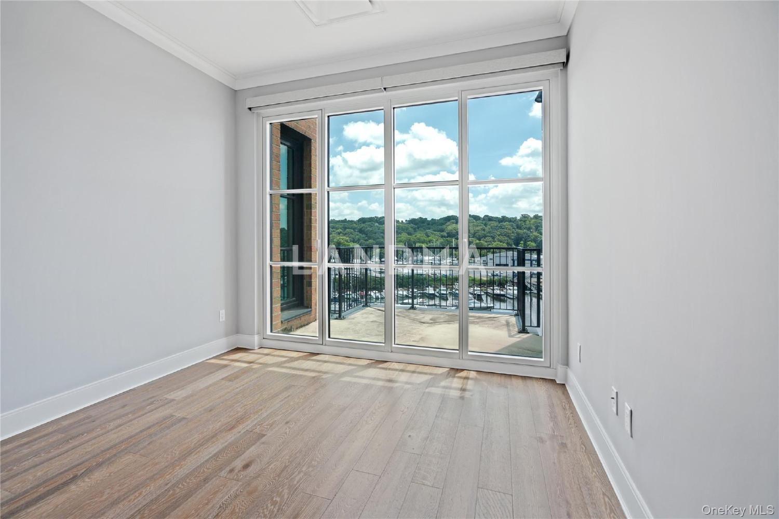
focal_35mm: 16
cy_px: 260
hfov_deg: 96.7
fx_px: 346
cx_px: 390
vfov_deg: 73.7
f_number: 7.1
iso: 125
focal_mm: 16
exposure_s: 1/80
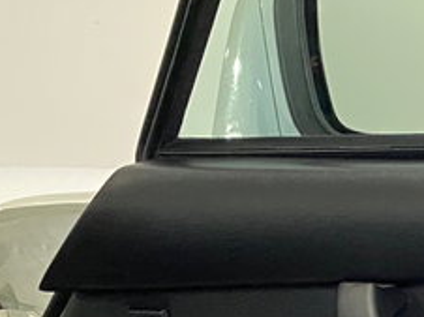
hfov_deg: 13.9
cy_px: 683
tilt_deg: -21.4
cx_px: 865
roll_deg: +2.1
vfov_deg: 11.1
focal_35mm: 118
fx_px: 1444
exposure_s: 1/32
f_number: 1.8
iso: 640
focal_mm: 4.25
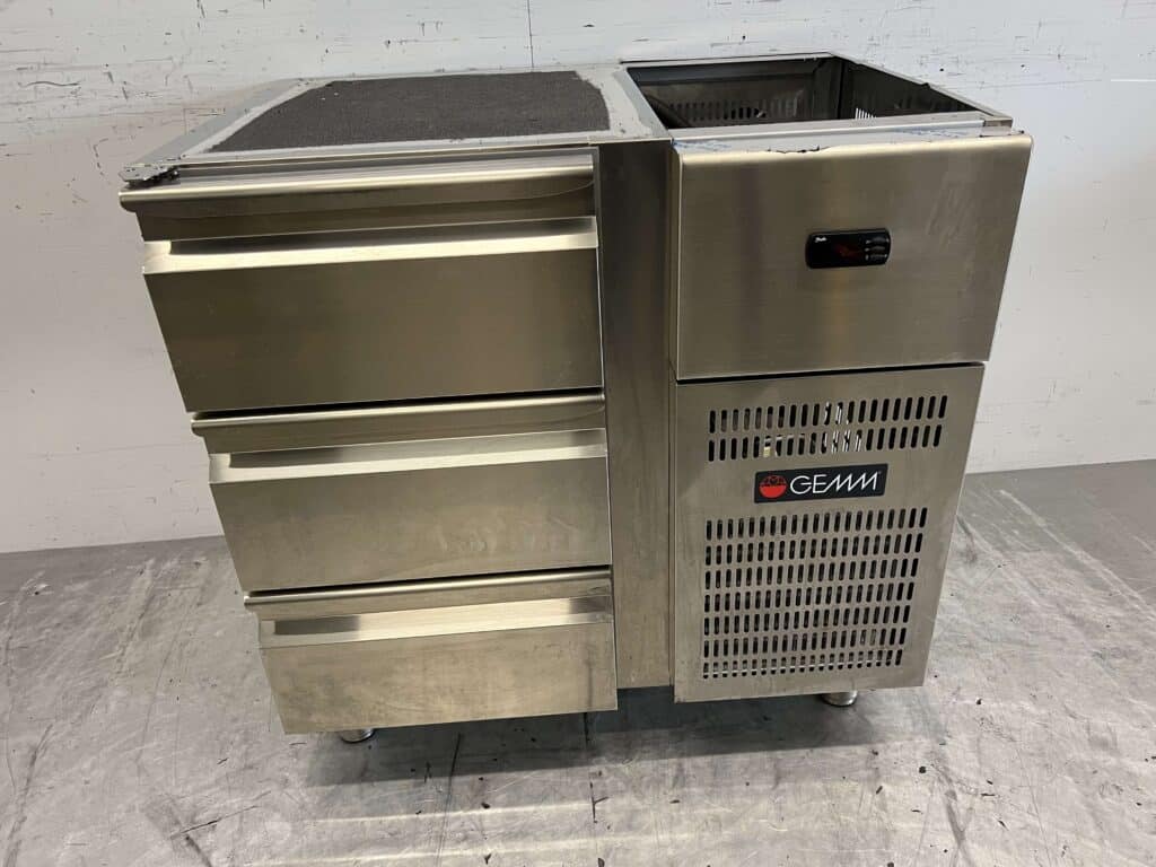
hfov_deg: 67.3
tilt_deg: -31.7
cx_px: 578
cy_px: 434
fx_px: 868
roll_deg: +1.3
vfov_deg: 53.1
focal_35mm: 26
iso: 125
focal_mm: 5.7
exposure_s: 1/50
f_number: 1.5
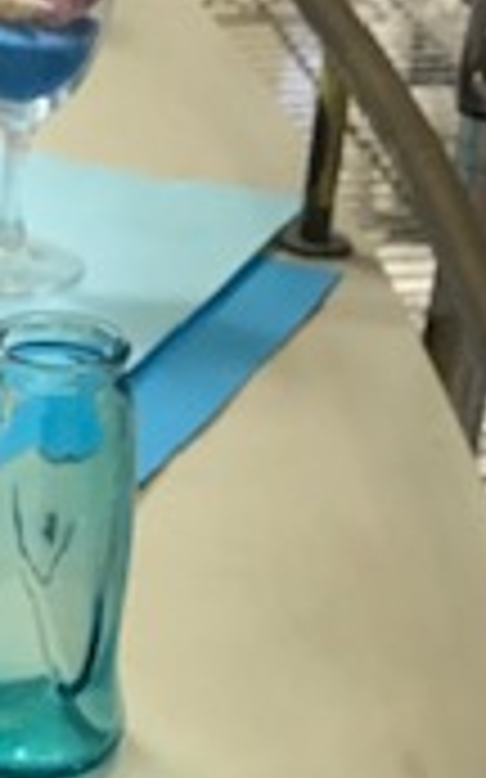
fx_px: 2333
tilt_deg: -34.4
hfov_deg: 11.5
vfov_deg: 18.2
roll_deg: -1.7
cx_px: -184
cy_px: 859
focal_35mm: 110
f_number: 1.8
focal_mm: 3.99
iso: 32
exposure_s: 1/25
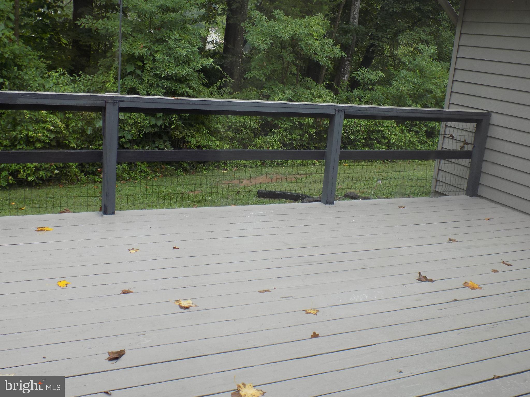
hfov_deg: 50.1
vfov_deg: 38.7
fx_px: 567
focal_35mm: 37
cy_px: 198
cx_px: 265
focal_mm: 6.6
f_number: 3.5
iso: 80
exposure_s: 1/160
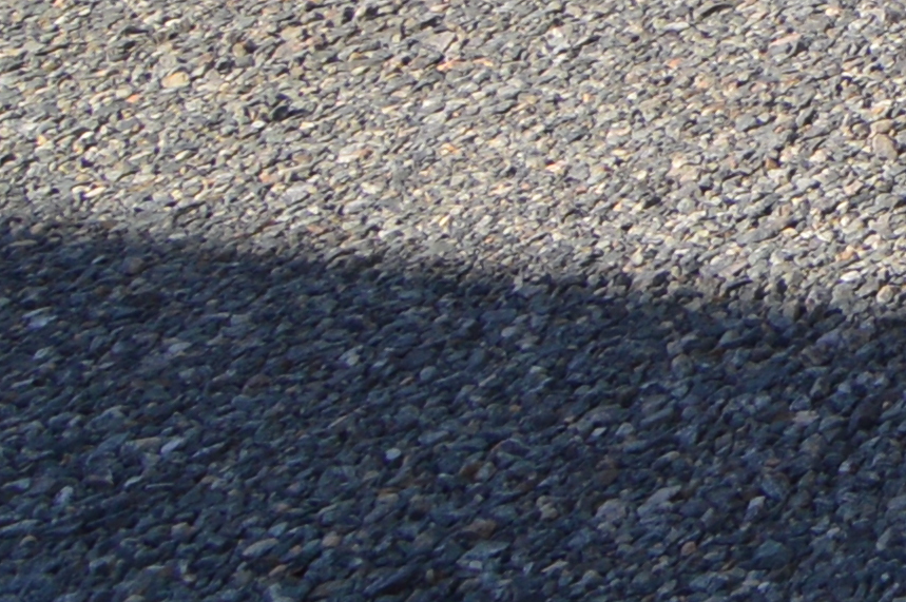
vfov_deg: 9.3
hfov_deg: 11.1
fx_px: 2904
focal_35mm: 116
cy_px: -1230
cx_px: 2726
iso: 100
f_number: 8
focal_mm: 11
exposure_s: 1/200
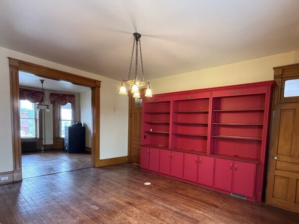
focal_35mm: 19
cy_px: 139
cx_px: 182
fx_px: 164
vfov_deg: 67.7
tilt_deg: -3.6
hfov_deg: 83.4
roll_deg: -2.2
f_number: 2.2
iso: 400
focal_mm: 2.22
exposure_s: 1/60
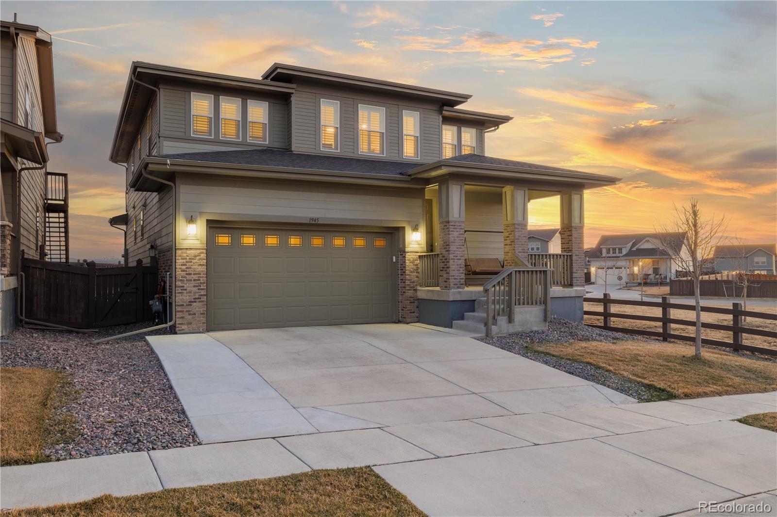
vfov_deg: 46.4
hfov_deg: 65.5
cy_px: 258
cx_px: 388
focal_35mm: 28
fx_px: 604
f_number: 14
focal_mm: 28
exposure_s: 1/1.25
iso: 640
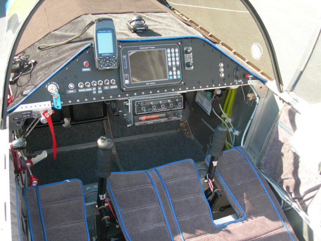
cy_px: 120
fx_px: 352
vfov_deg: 37.7
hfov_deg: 49.0
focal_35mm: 38
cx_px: 160
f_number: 2.8
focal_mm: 7.8
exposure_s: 1/96.6
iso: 50
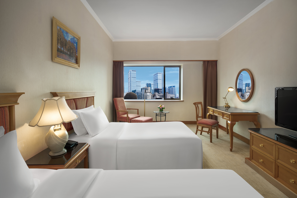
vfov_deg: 70.4
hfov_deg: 93.3
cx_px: 148
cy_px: 99
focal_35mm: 17
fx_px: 140
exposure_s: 1/8
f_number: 8
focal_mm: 17
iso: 100
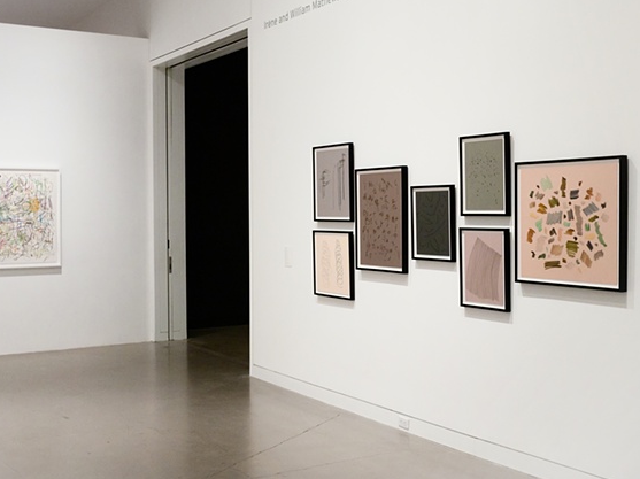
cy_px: 233
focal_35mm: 46
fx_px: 850
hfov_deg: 41.2
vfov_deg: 31.5
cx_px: 279
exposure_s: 1/30
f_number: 2.8
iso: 800
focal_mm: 20
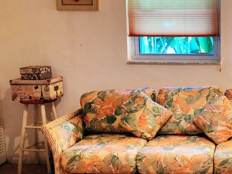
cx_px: 215
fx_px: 402
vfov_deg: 24.4
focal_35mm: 60
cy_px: 100
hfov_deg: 30.6
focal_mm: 4
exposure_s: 1/30
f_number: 1.8
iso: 40
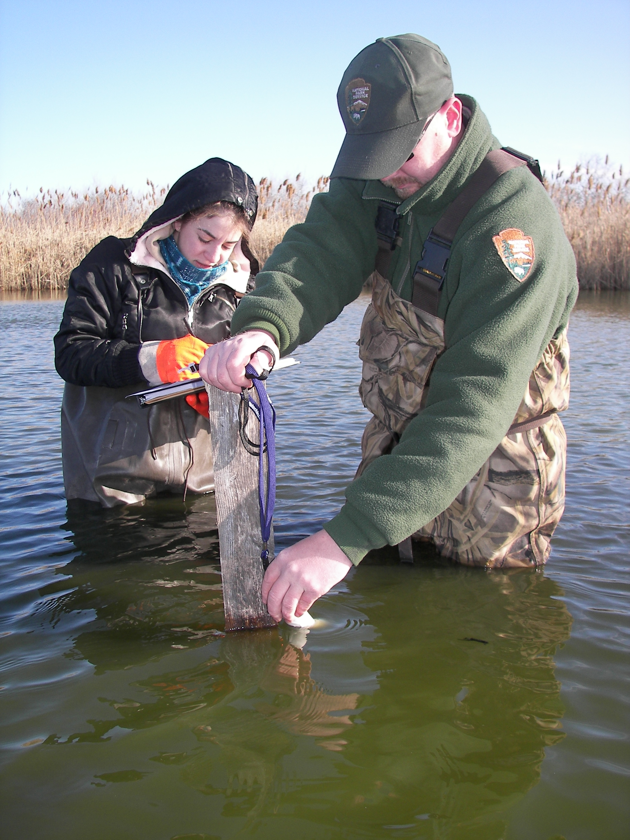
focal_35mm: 36
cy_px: 420
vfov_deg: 51.4
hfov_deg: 39.7
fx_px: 874
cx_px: 315
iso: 50
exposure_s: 1/320
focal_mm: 6
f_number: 2.8
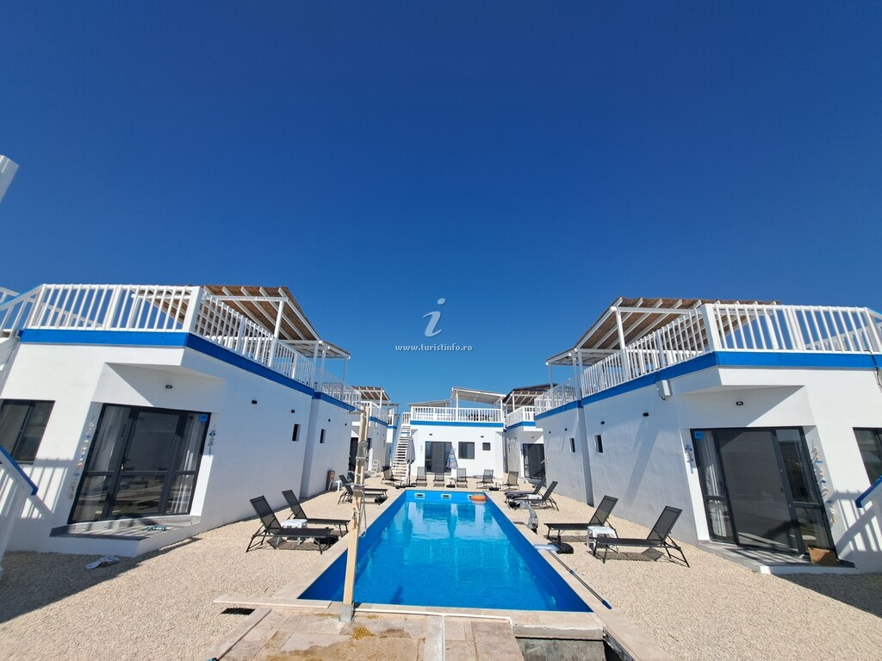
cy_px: 330
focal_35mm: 13
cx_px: 441
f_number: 2.2
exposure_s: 1/2024
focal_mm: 1.74
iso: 50
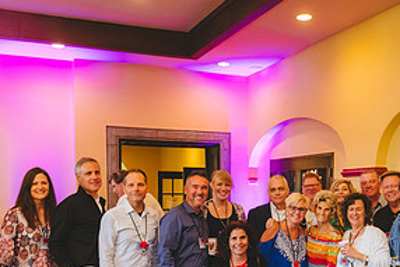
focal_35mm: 50
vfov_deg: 26.1
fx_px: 556
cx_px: 267
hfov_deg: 39.1
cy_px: 244
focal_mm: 24
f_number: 3.5
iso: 3600
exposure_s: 1/160
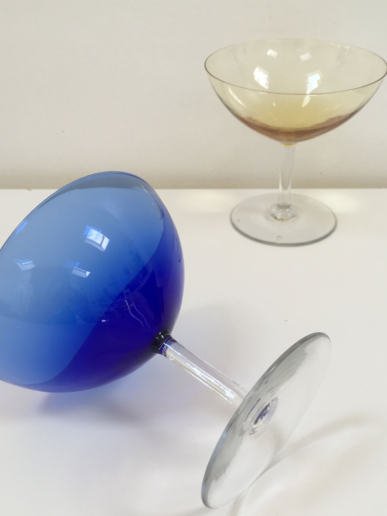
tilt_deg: -36.0
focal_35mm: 41
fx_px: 611
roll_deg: +0.8
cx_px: 204
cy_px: 283
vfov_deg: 45.7
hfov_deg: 35.1
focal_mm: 4.15
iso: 32
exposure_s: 1/120
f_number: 2.2
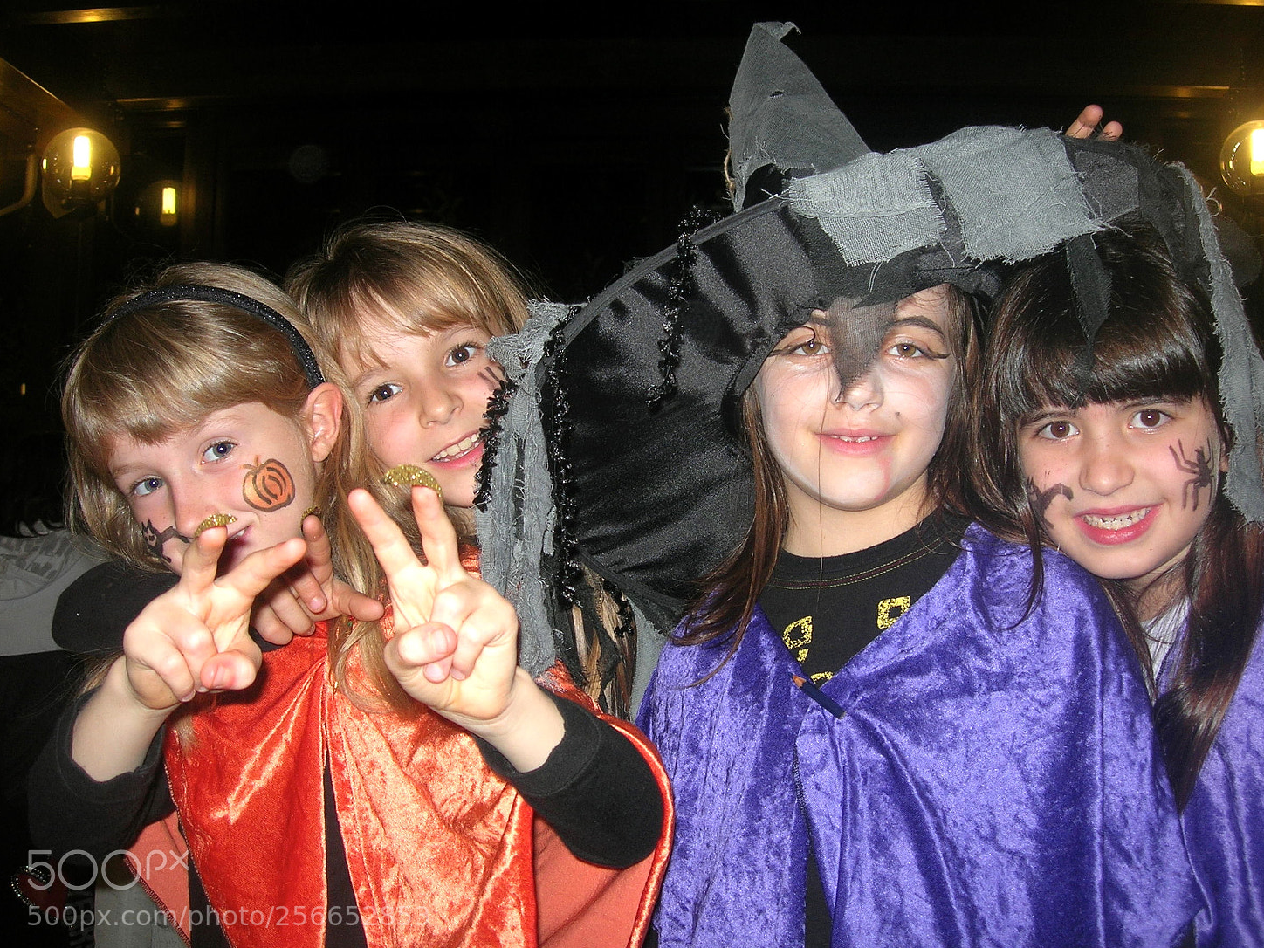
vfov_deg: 34.3
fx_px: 1534
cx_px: 671
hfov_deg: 44.8
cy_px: 461
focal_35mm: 42
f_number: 2.8
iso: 64
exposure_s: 1/60.1
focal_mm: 7.8
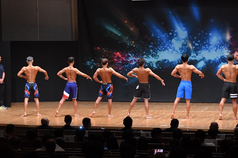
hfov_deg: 16.7
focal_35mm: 123
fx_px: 813
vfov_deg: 11.1
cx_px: 119
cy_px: 79
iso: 8000
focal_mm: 82
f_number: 5.6
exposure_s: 1/400
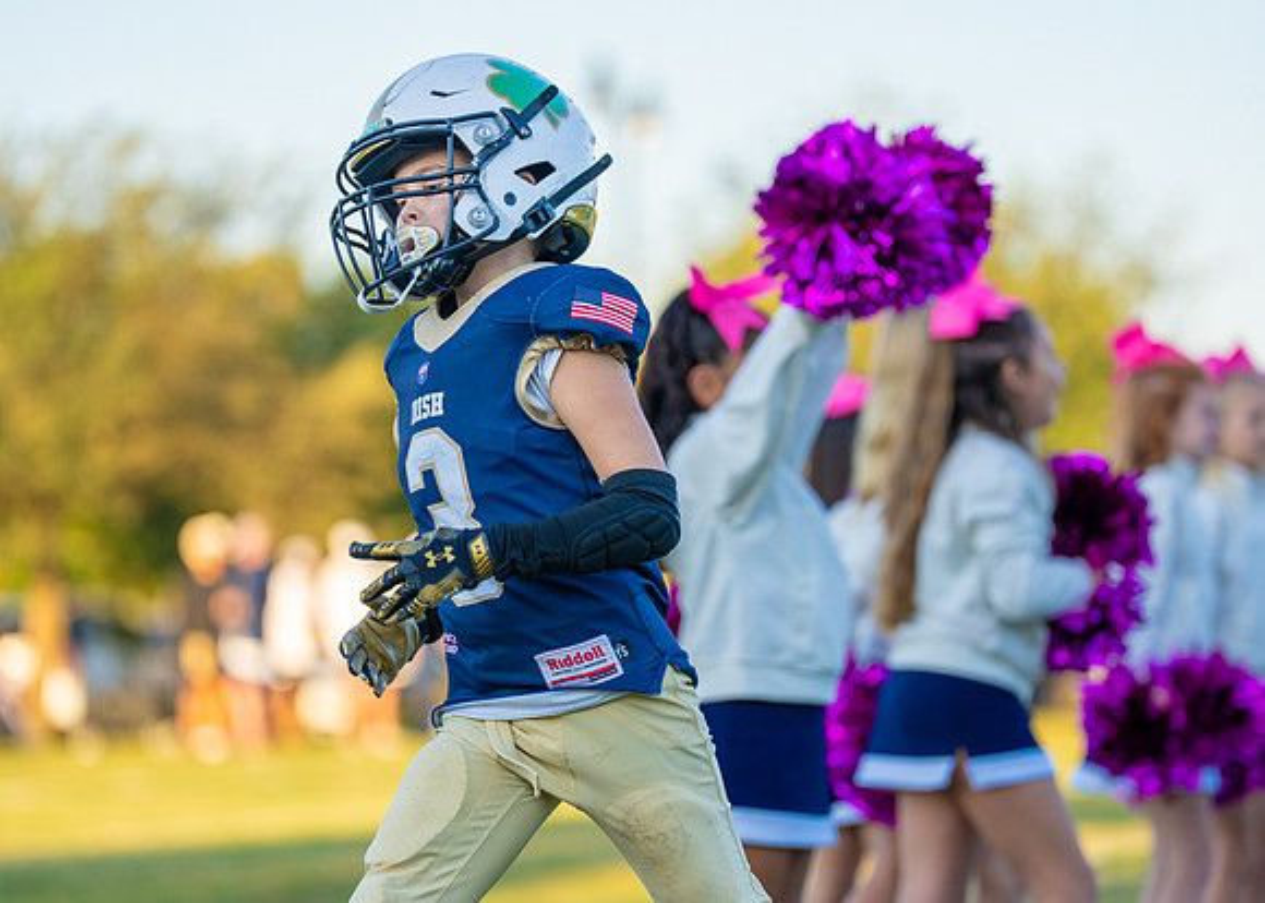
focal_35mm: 173
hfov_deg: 11.6
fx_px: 6216
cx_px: 616
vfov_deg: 8.3
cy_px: 452
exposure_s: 1/2500
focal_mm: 150
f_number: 2.8
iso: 640
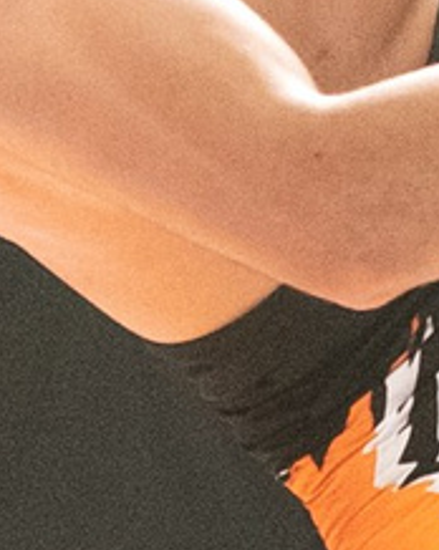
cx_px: 248
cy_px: 545
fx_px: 8311
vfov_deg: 3.8
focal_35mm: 511
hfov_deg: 3.0
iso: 2000
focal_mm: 38
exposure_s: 1/800
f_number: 4
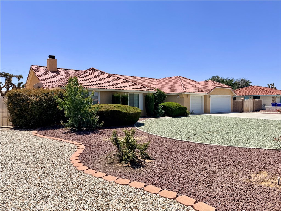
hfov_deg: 71.6
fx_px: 195
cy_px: 106
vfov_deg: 56.8
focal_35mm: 24
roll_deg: +0.1
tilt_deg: -1.2
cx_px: 140
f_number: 1.78
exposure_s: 1/7353
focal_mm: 6.76
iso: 80
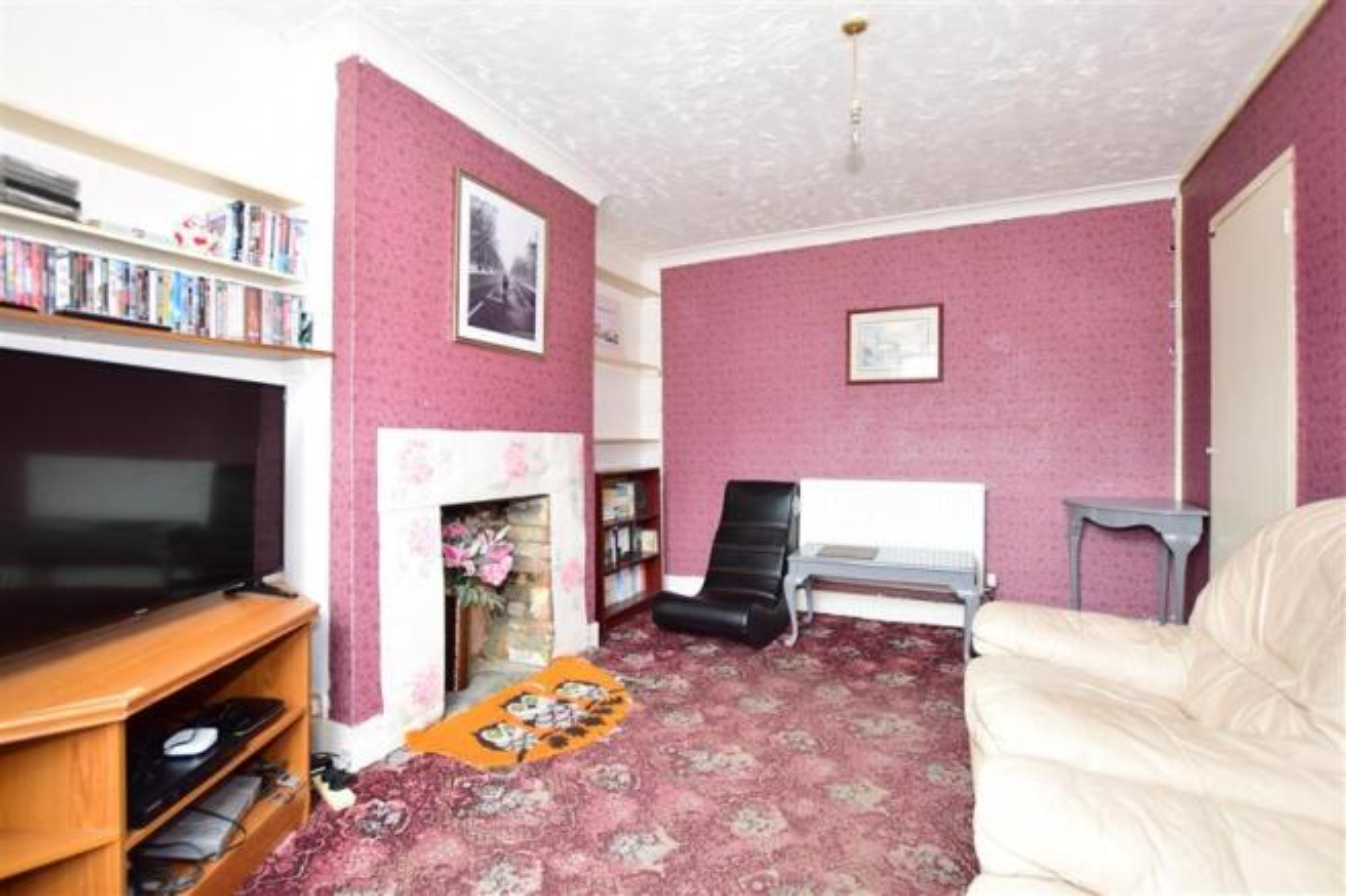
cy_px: 448
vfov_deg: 77.3
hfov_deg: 100.4
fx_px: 561
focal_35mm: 15
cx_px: 673
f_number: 5.6
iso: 400
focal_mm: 10
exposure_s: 1/20
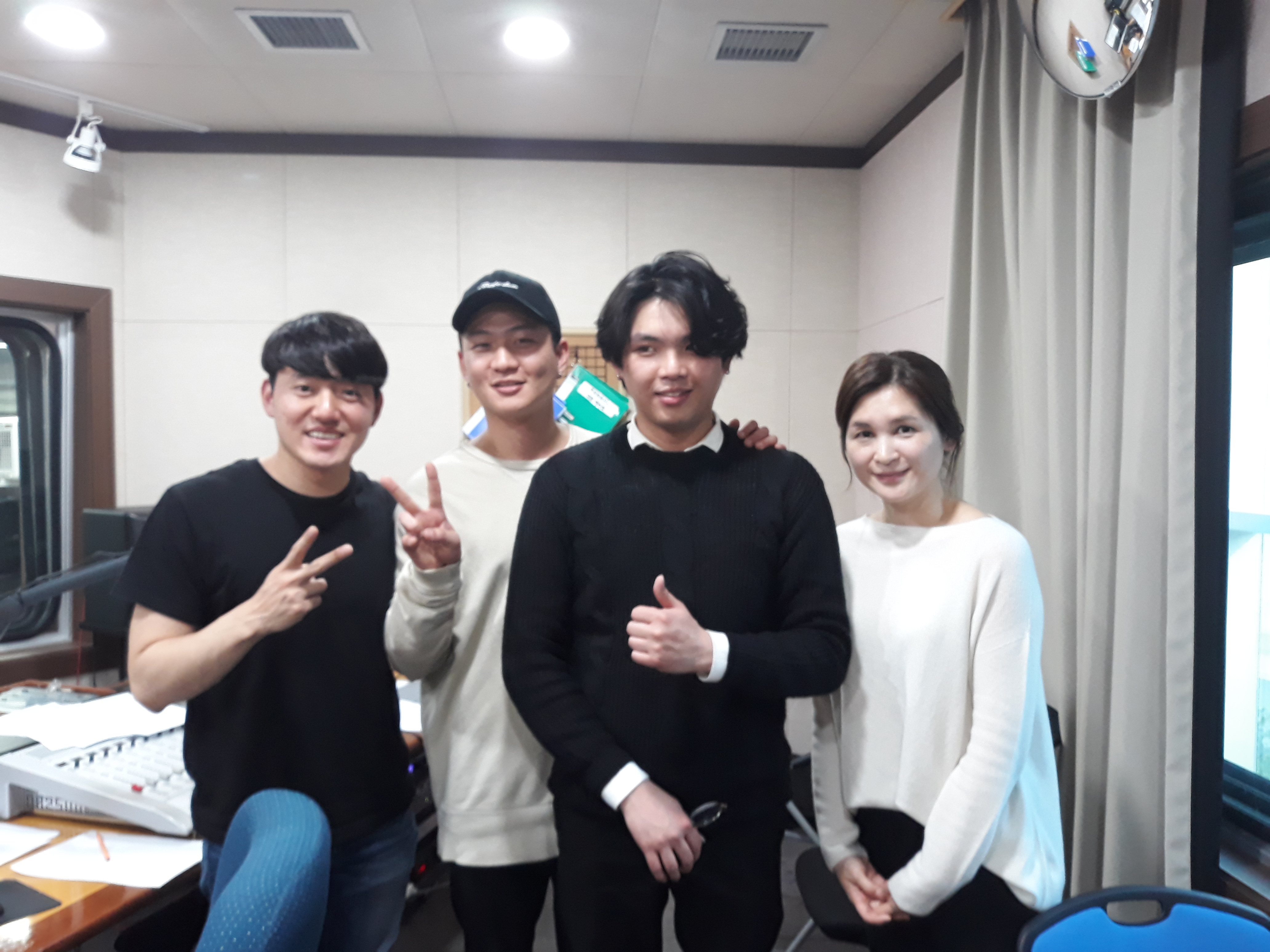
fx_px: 991
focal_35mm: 27
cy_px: 476
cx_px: 635
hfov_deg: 65.3
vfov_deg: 51.4
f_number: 1.7
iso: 160
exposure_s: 1/30
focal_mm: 3.71
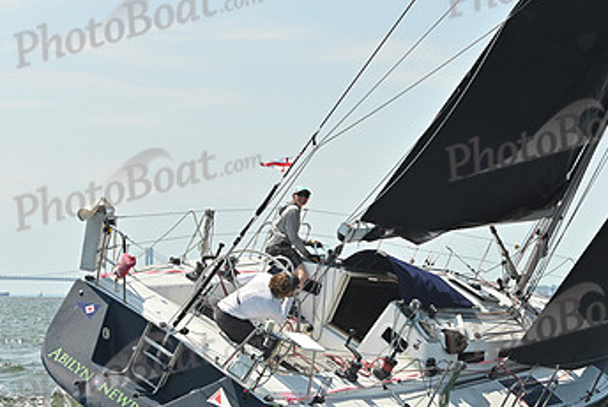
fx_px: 1995
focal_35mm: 118
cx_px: 355
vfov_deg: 11.6
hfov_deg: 17.3
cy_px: 252
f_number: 6.3
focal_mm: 70
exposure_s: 1/2000
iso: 320
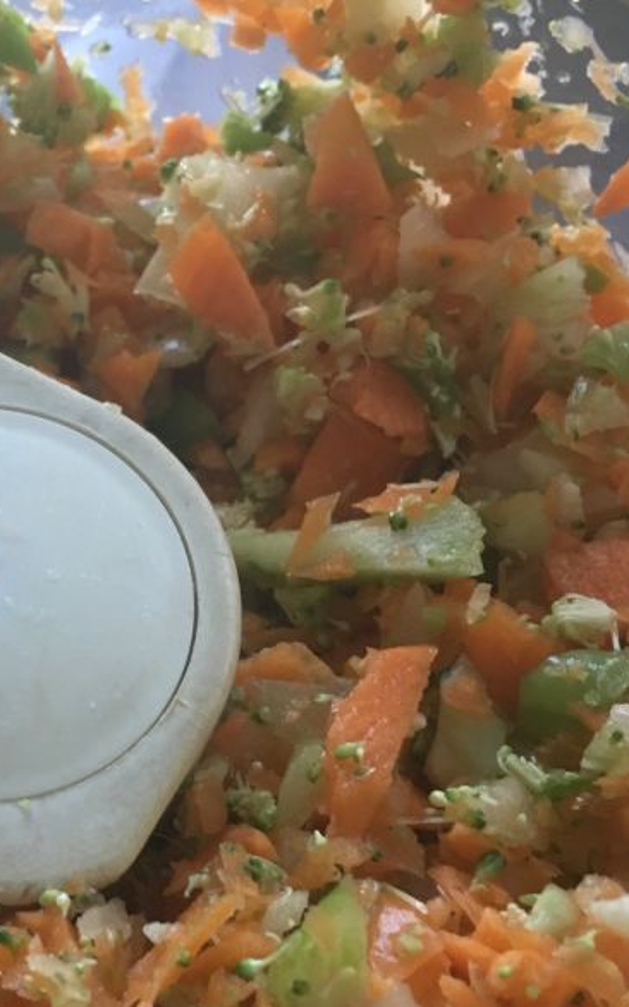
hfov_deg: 22.2
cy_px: 724
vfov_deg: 35.7
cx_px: -12
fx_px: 1537
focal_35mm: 56
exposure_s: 1/33
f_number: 2.2
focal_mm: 4.15
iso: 125
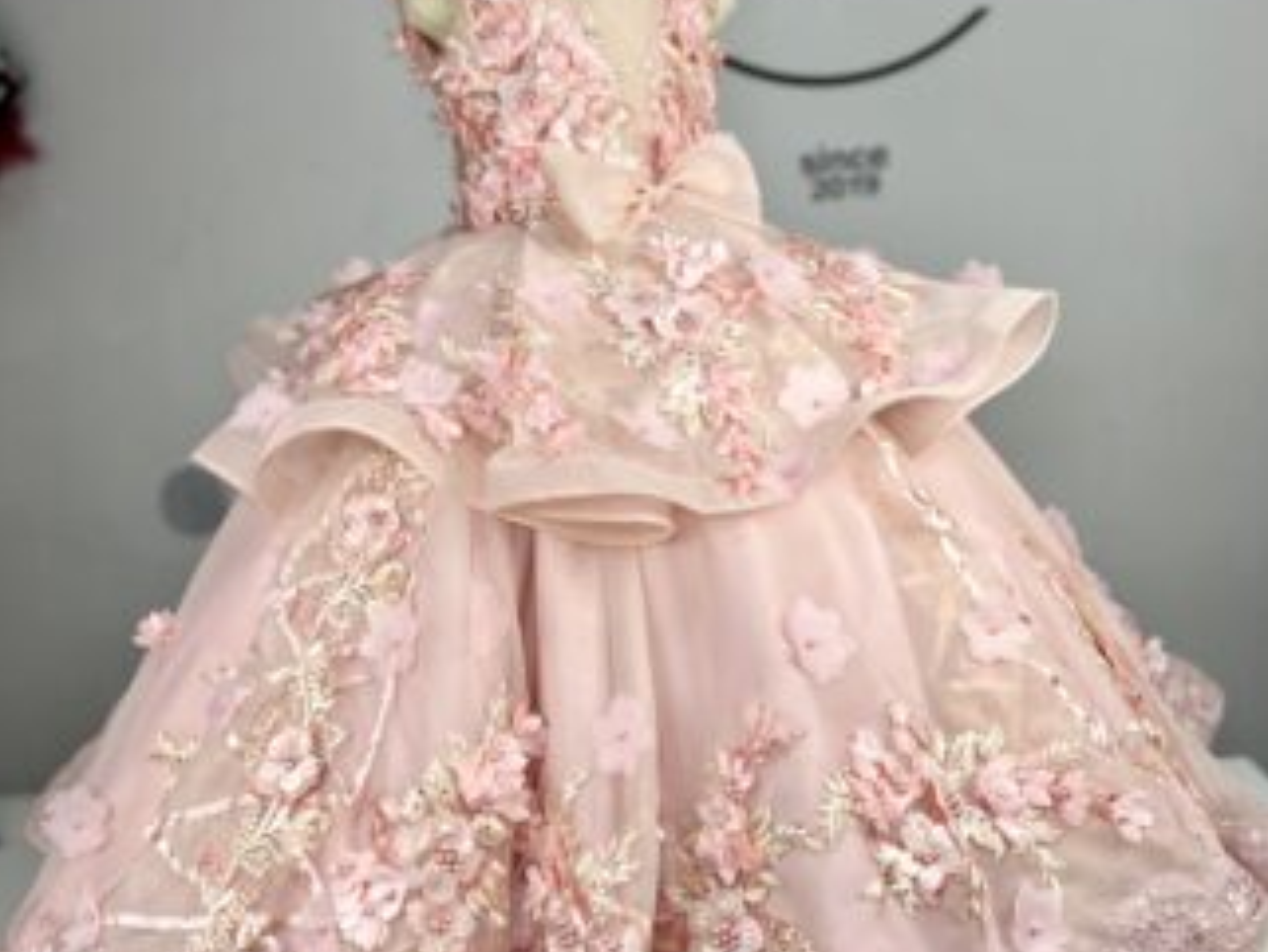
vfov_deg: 40.7
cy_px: 478
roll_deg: +4.3
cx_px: 632
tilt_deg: -5.5
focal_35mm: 35
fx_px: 1283
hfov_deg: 52.6
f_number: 1.5
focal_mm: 5.7
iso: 32
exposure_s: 1/122
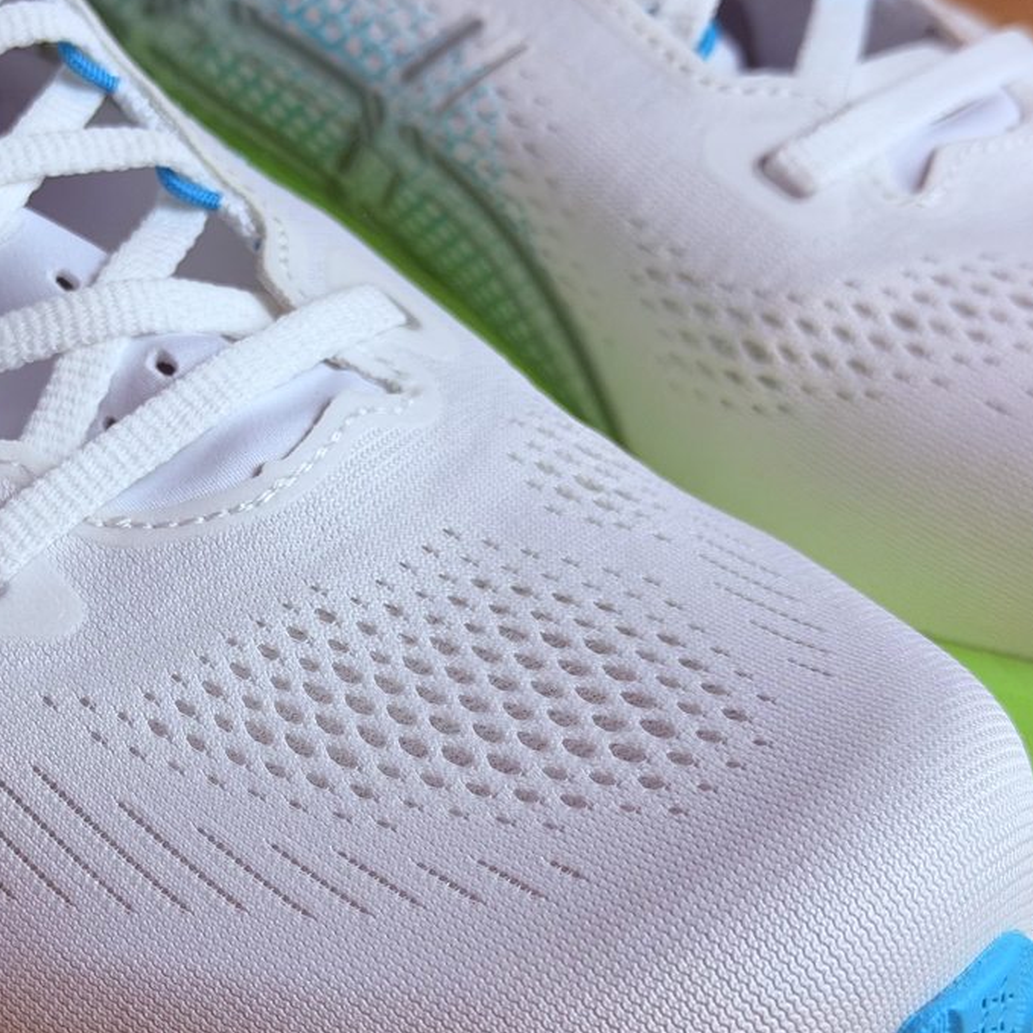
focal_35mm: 75
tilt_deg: -39.1
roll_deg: -0.3
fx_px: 2532
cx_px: 192
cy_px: 650
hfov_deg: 22.7
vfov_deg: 23.0
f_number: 1.78
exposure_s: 1/100
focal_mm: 6.76
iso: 80
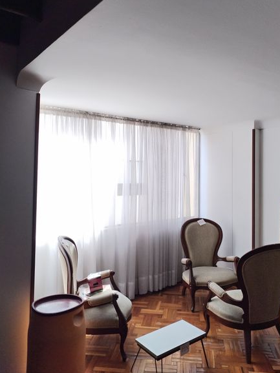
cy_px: 161
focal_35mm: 30
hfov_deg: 46.7
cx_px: 156
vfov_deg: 59.8
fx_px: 324
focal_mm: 4.75
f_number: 1.8
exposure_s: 1/120
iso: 114
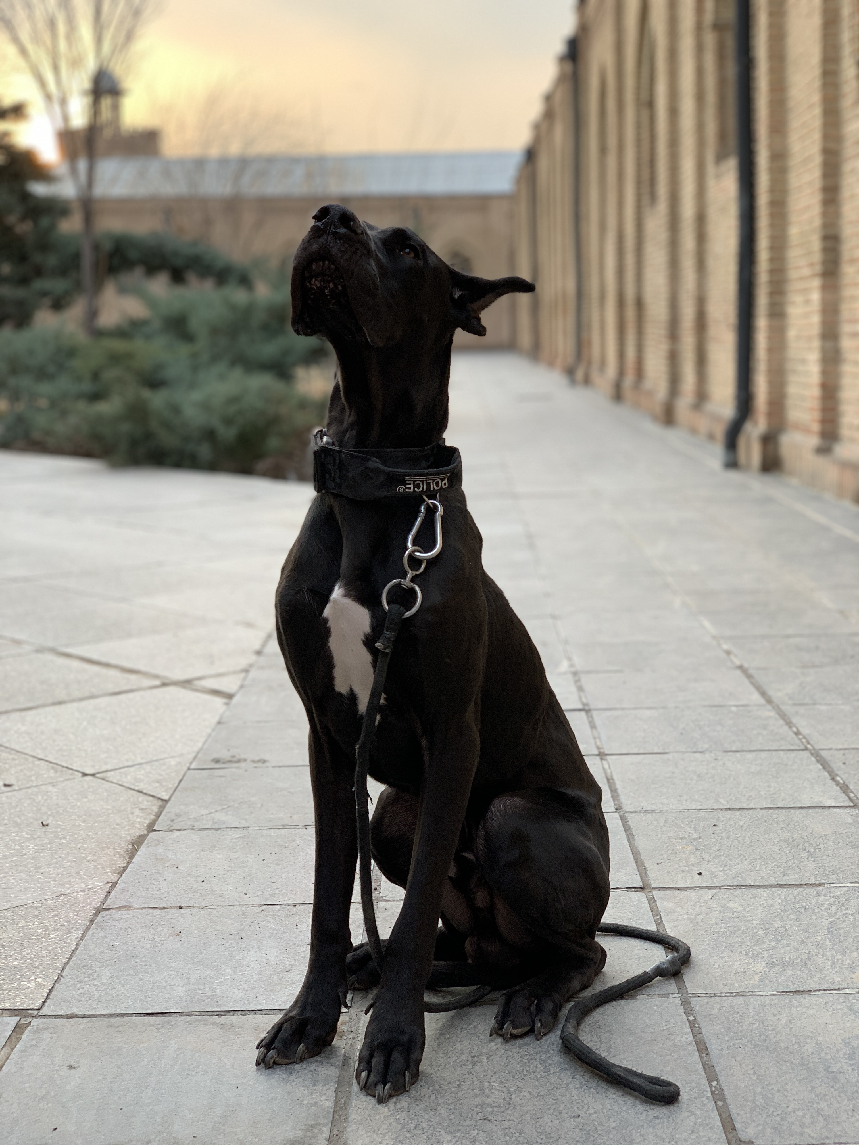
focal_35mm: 52
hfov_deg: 28.0
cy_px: 572
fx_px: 1721
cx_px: 430
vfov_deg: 36.8
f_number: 2.4
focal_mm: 6
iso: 50
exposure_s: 1/122
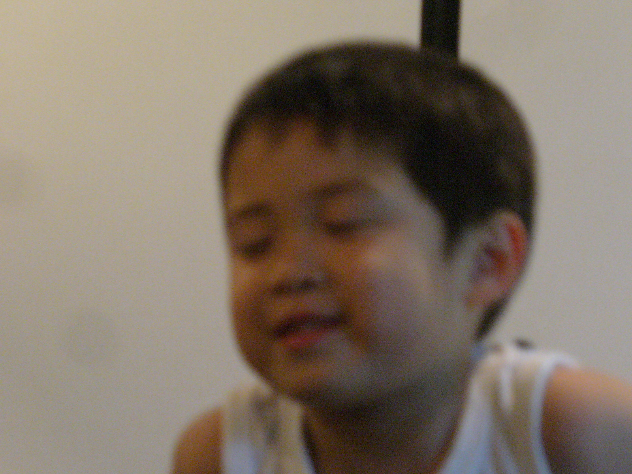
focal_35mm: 127
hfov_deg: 15.5
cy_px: 237
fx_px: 2319
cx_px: 316
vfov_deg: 11.7
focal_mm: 21
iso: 400
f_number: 3.7
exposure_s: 1/15
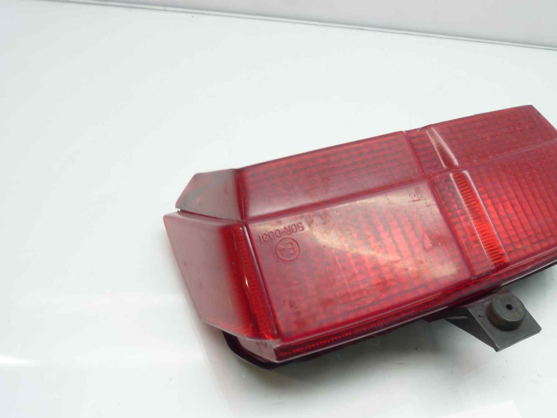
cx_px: 374
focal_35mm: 34
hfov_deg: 52.9
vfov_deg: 41.7
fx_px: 547
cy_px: 240
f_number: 3.3
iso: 80
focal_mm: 4.1
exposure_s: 1/13
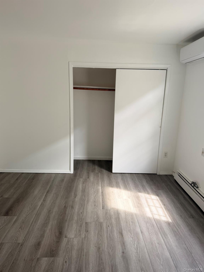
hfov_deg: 56.8
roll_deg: -1.3
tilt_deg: -12.2
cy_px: 136
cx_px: 102
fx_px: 189
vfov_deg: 71.6
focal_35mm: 24
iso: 80
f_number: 1.78
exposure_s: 1/121
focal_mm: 6.76
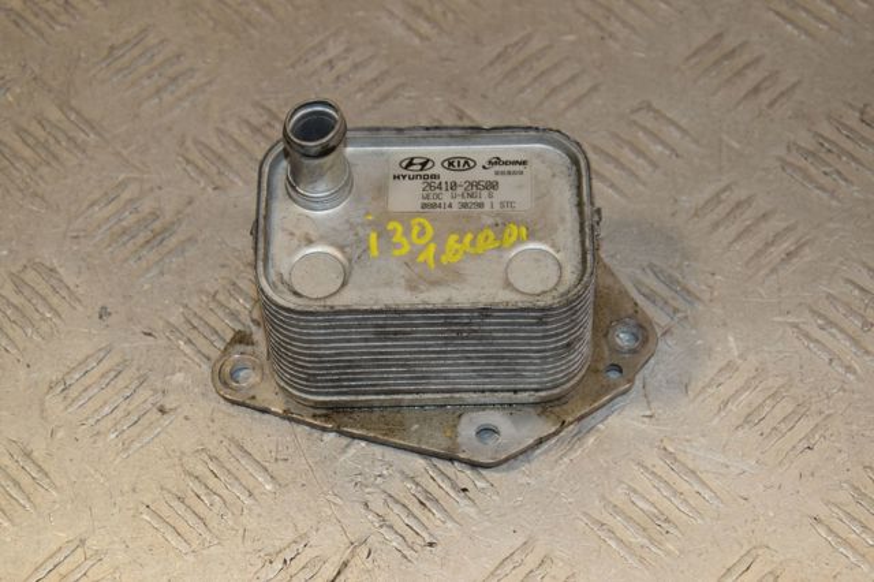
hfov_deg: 23.4
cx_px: 437
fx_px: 2111
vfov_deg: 15.7
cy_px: 291
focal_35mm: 87
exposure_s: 1/200
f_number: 7.1
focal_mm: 58
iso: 800
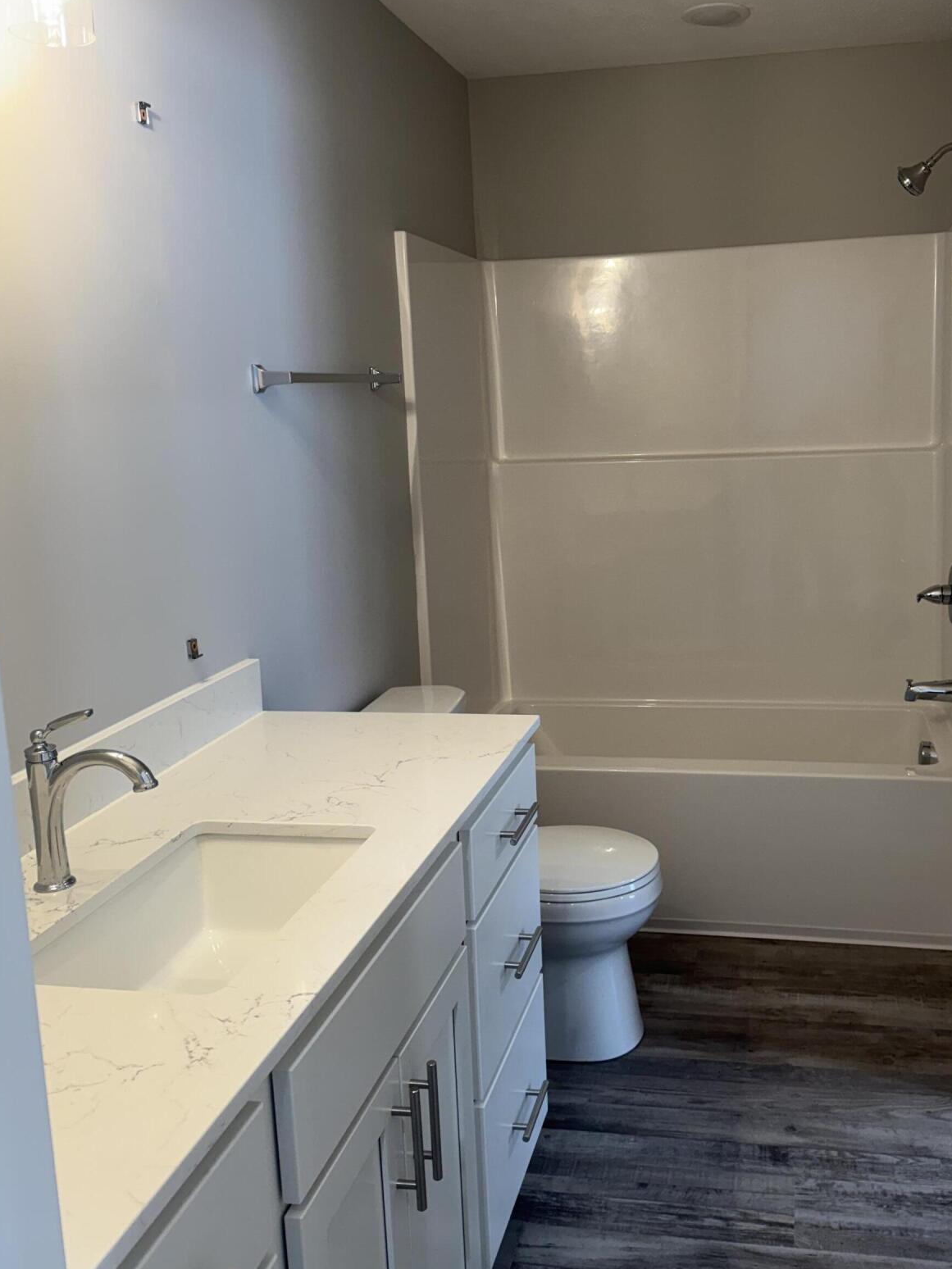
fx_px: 1137
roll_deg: +2.6
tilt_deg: -8.1
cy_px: 561
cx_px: 607
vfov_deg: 58.2
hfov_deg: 45.0
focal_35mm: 31
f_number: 1.78
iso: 100
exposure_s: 1/120
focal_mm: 6.76
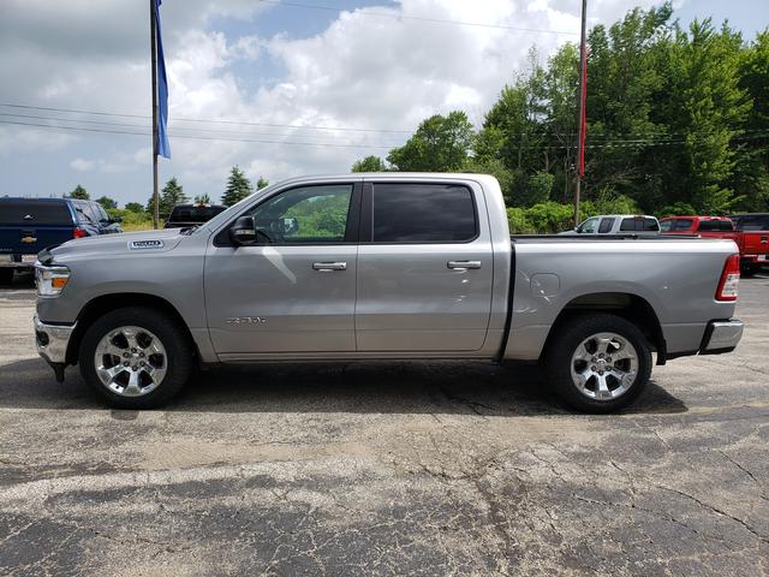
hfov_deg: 67.3
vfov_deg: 53.1
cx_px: 384
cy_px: 288
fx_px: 578
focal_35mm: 26
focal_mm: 4.3
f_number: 2.4
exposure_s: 1/1330
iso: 50
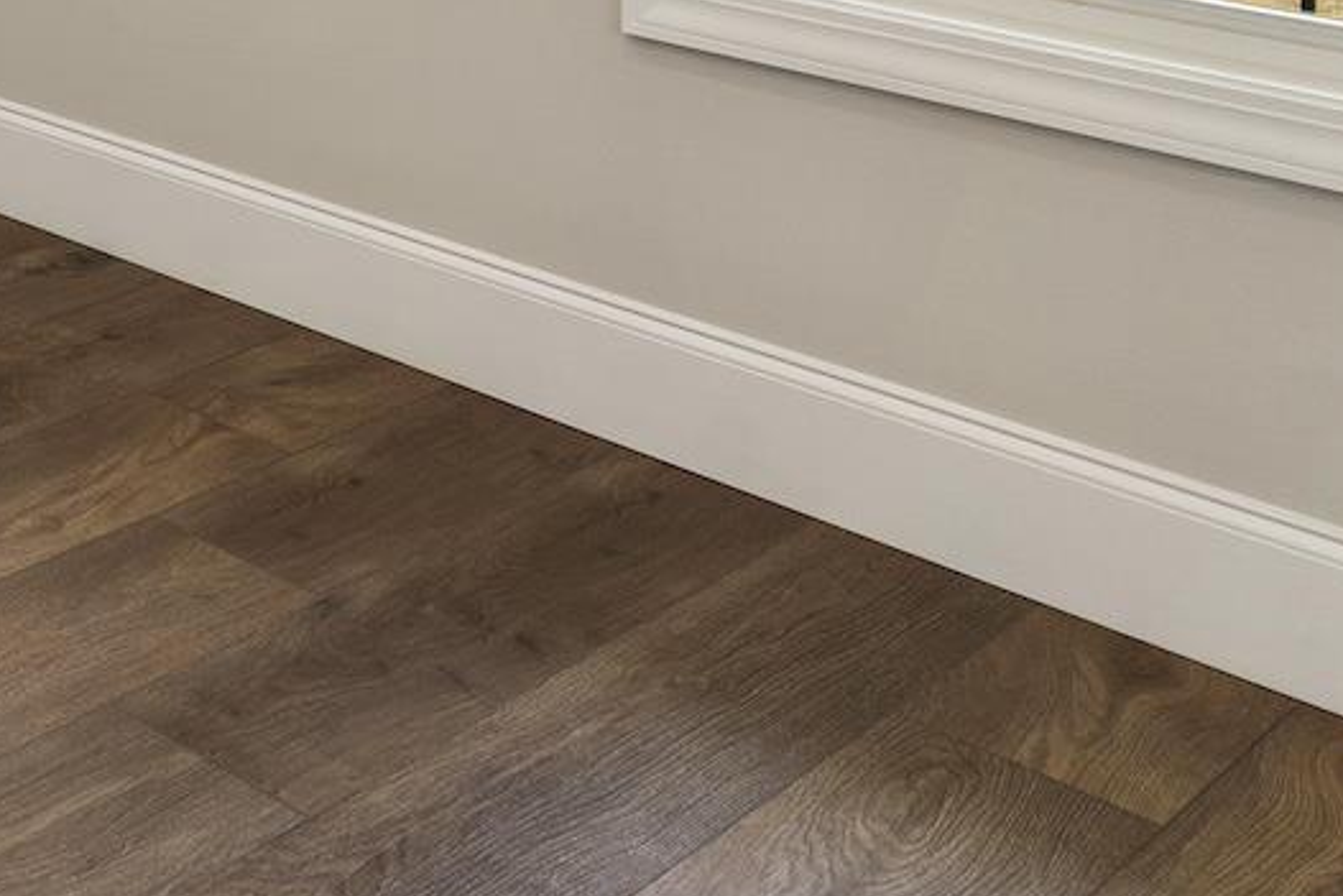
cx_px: -649
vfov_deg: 19.5
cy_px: -527
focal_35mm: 59
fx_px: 2184
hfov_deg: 25.8
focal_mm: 15.4
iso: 400
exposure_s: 1/13
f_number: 6.3
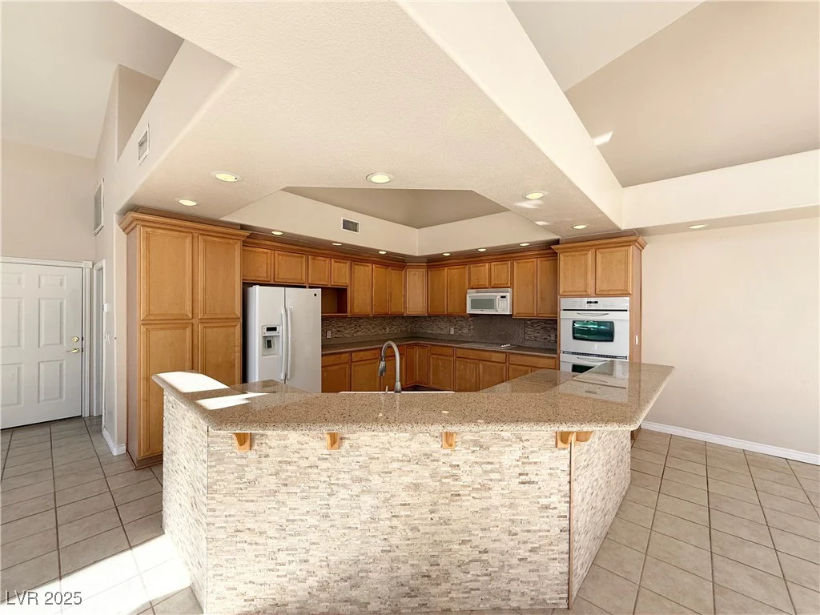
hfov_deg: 102.1
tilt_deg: +0.1
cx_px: 410
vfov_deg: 85.7
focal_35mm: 14
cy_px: 308
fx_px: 332
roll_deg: +0.3
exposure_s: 1/340
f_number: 2.2
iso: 64
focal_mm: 2.22
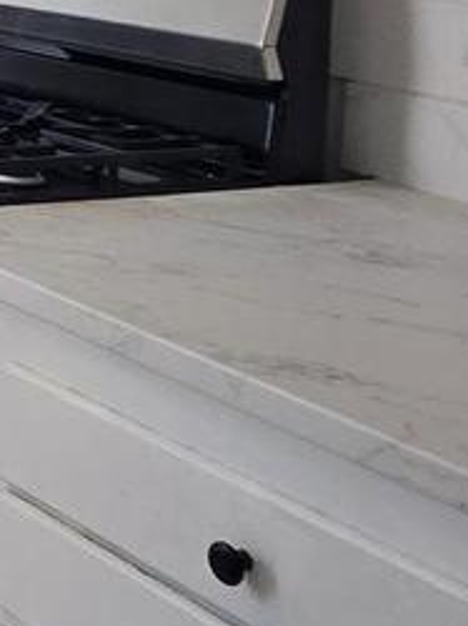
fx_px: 1445
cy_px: -140
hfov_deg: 13.8
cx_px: -621
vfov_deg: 22.4
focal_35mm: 80
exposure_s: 1/120
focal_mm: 2.2
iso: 64
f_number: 2.2
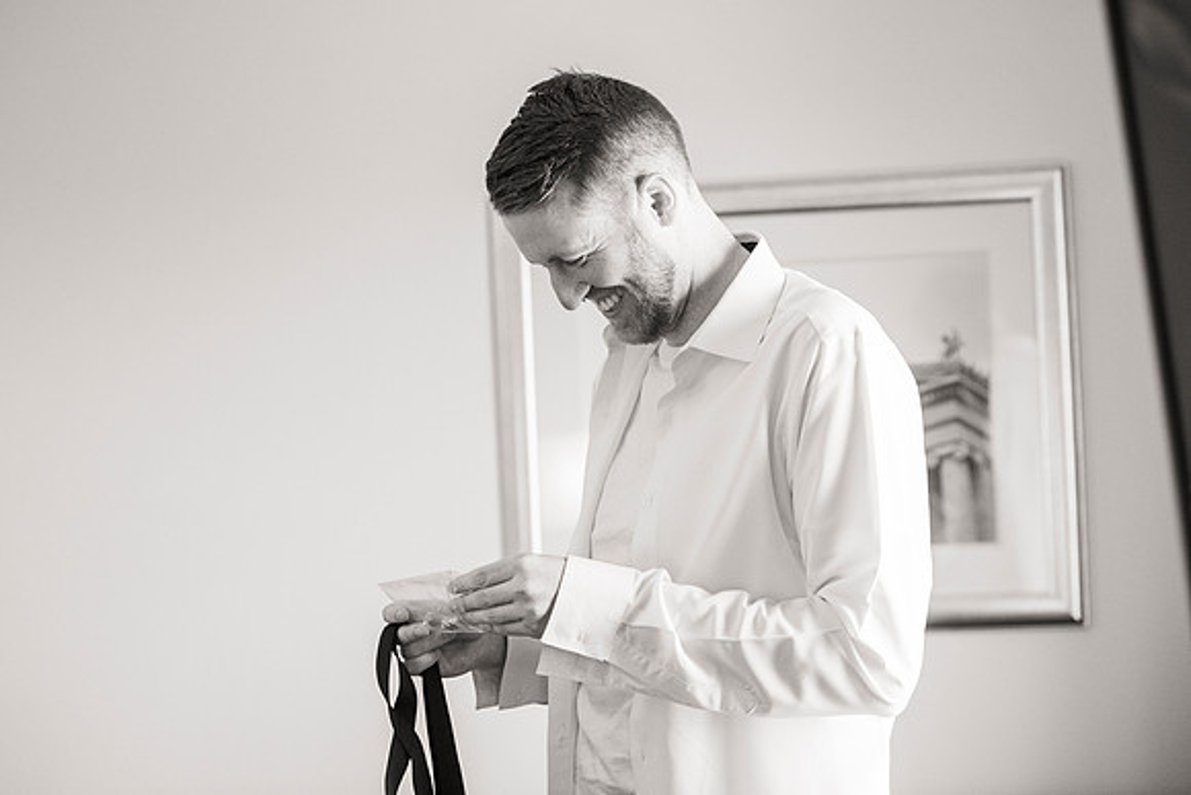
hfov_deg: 24.1
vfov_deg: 16.2
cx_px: 563
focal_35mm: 84
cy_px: 375
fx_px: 2794
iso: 3200
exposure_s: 1/200
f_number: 3.5
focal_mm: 80
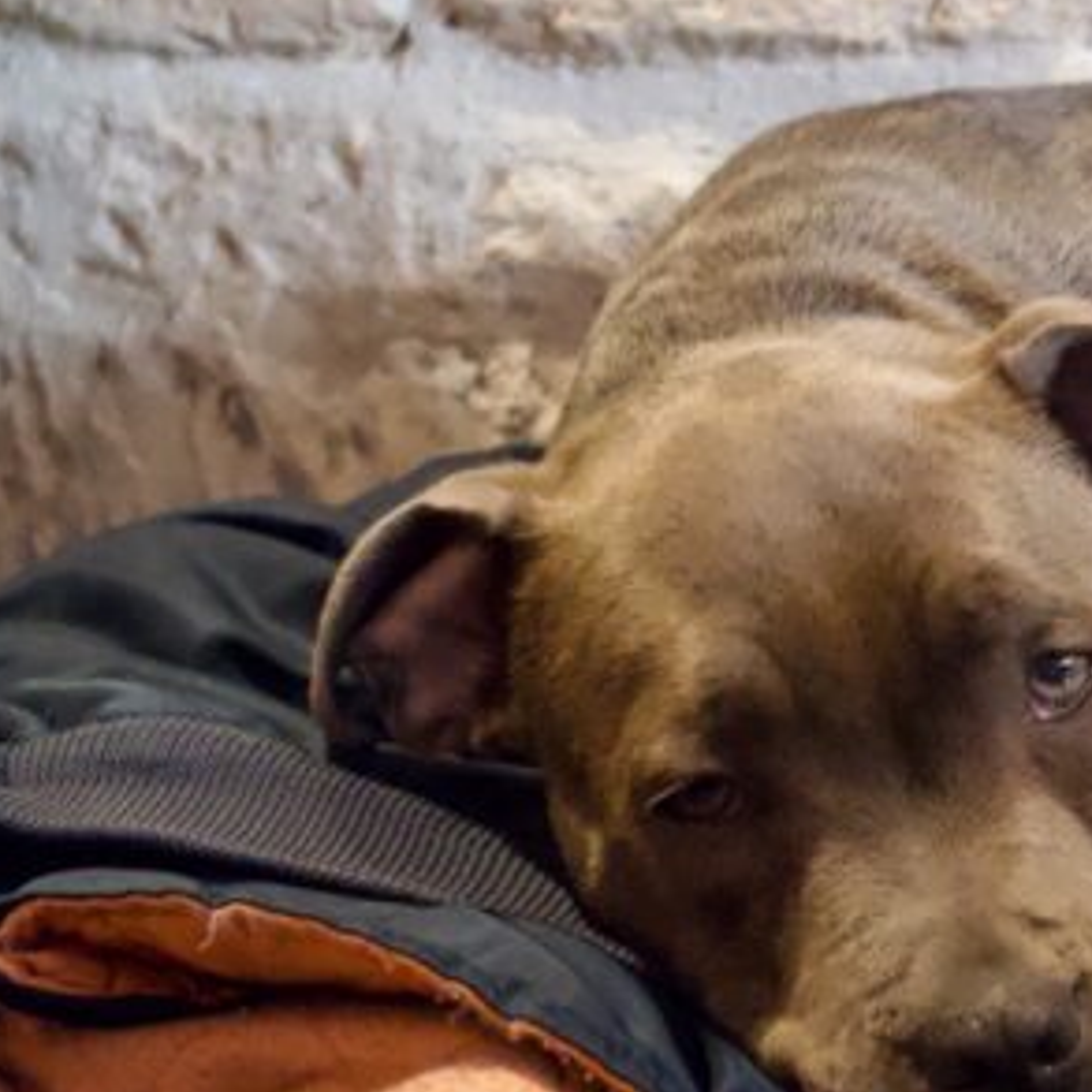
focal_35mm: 68
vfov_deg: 25.4
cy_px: 557
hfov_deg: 23.6
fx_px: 2427
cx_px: 1226
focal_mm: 23
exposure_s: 1/60
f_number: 4.5
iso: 8000
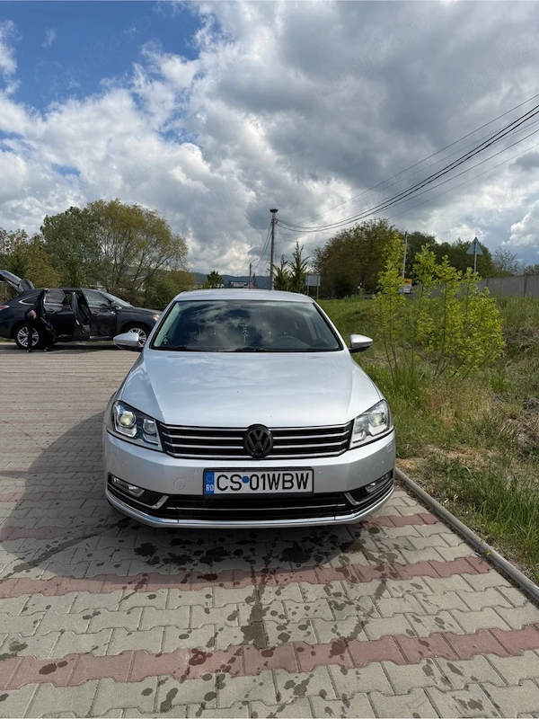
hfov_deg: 56.8
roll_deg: -1.6
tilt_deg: -5.4
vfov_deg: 71.6
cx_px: 270
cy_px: 360
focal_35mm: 24
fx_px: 498
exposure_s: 1/6711
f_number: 1.78
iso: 80
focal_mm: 6.76
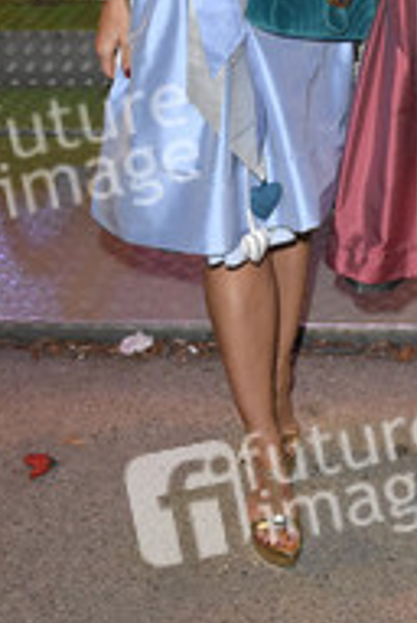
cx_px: 388
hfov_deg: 18.6
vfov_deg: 26.5
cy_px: 0
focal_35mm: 72
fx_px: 1247
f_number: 9
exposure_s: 1/160
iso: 3200
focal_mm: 23
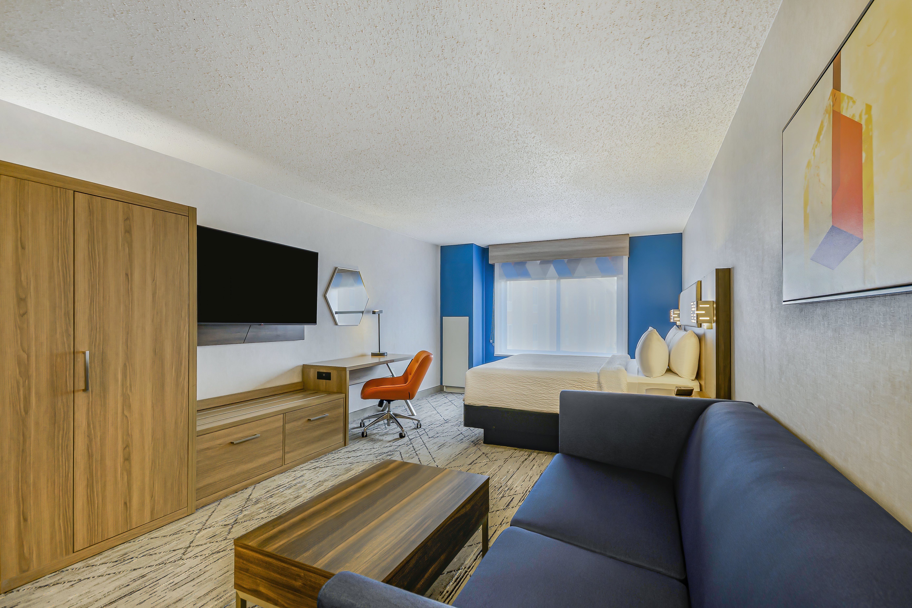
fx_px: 380
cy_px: 304
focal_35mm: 15
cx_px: 456
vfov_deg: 77.3
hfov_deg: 100.4
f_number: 9
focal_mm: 10
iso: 320
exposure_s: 1/4
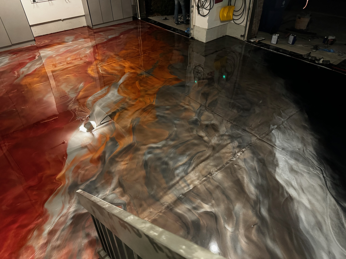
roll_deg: -1.7
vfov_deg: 56.8
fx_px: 240
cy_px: 130
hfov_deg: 71.6
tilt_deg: -40.4
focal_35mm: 24
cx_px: 173
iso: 1000
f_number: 1.78
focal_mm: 6.76
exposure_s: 1/30
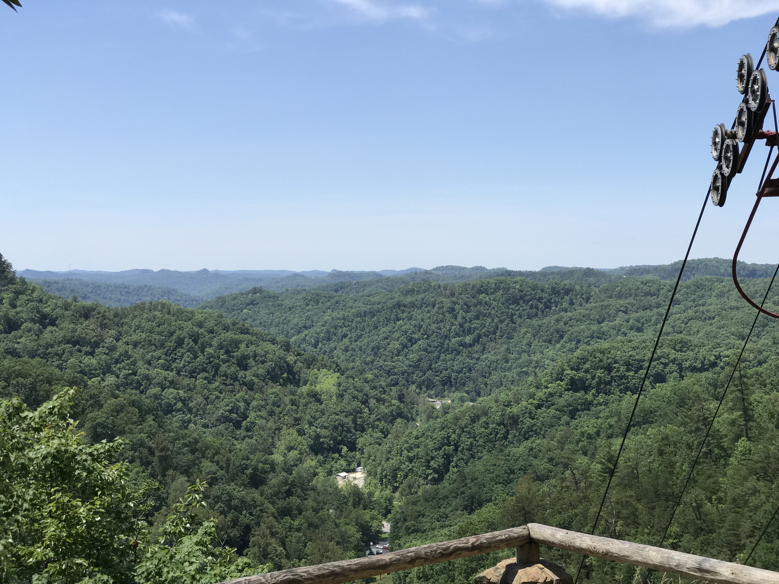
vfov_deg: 25.7
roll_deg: +0.7
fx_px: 1283
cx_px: 390
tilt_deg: -0.9
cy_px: 292
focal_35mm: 57
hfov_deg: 33.8
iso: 20
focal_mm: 6.6
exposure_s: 1/812
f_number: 2.8
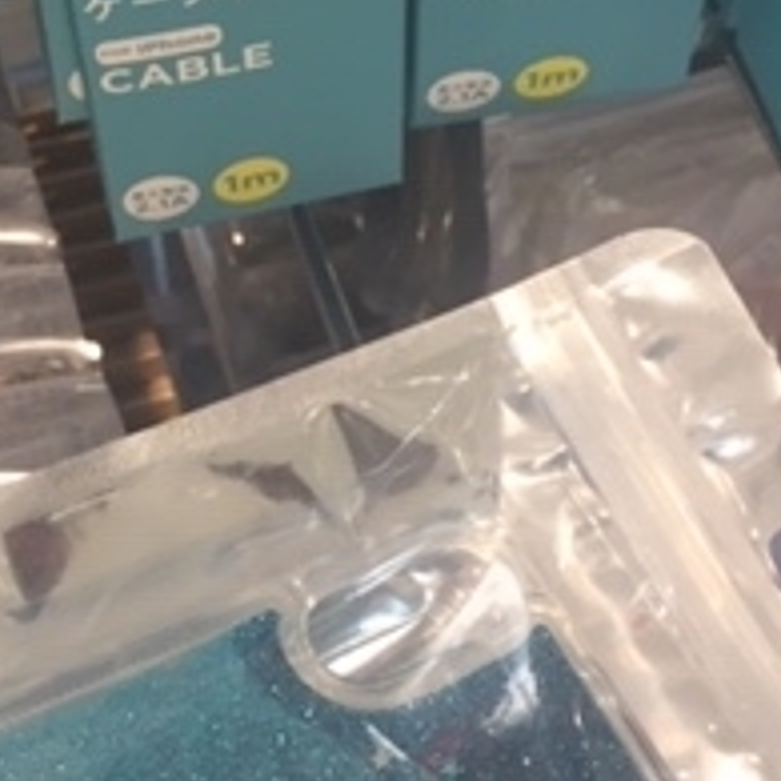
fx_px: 2144
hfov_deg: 20.5
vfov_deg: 20.6
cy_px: 489
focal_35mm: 84
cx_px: 196
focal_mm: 4.15
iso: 32
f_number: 2.2
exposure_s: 1/40
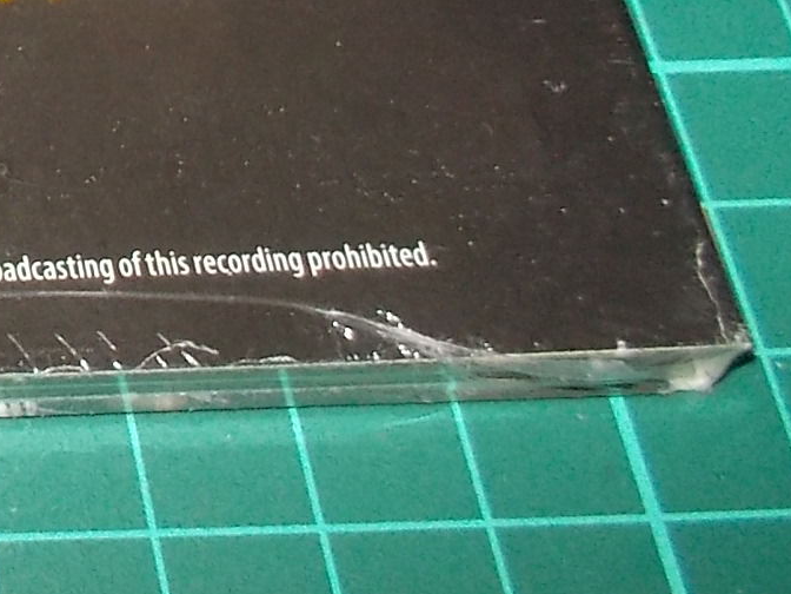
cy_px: -223
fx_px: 2239
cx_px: -485
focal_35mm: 98
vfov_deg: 14.3
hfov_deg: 17.5
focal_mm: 4.1
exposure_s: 1/30
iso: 200
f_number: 3.3
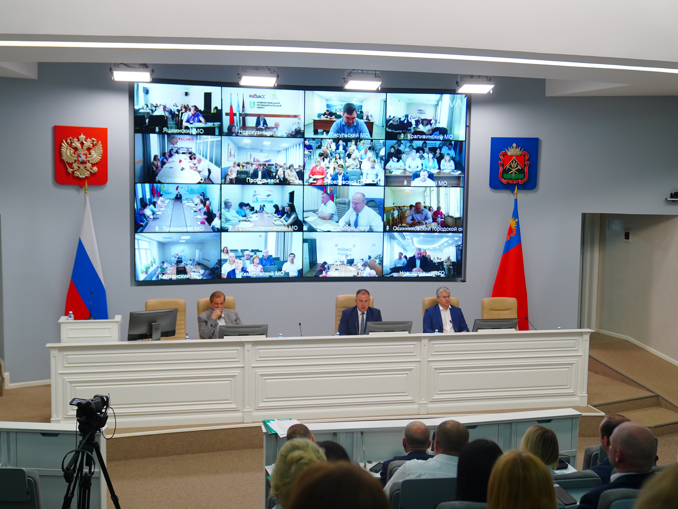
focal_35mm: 39
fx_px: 764
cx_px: 322
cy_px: 255
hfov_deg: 47.8
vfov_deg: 36.8
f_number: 2.8
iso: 1000
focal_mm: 36
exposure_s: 1/250
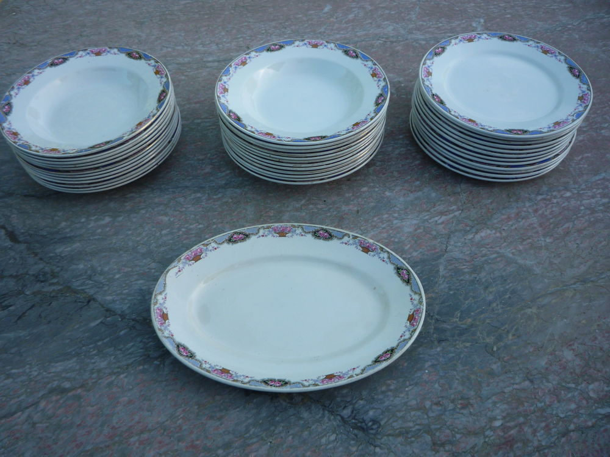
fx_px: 529
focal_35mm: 30
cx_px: 305
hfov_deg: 60.0
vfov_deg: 46.8
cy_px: 228
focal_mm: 5.2
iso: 100
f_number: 4
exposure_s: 1/125
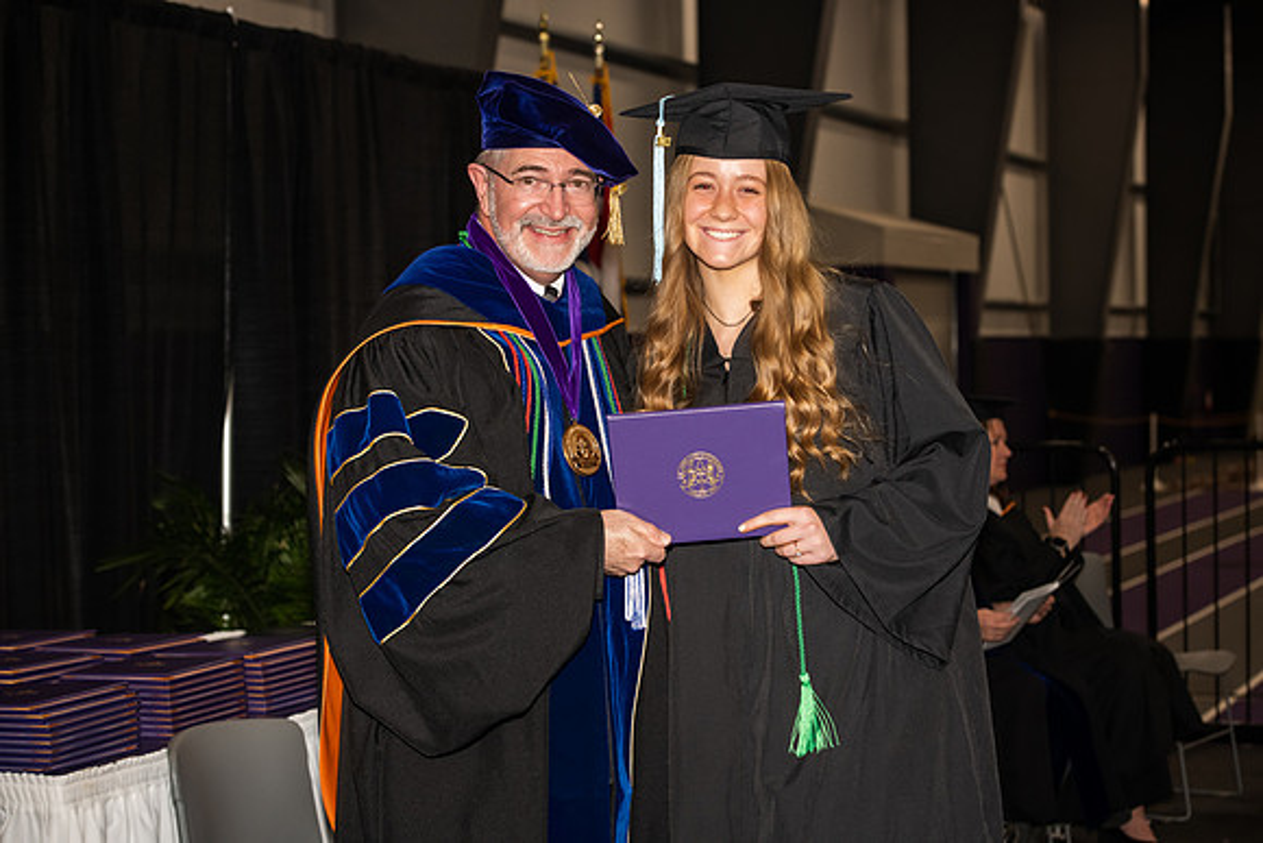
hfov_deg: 25.4
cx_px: 632
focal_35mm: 80
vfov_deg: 17.1
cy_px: 422
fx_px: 2807
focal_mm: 80
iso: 1000
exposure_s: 1/200
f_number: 5.6
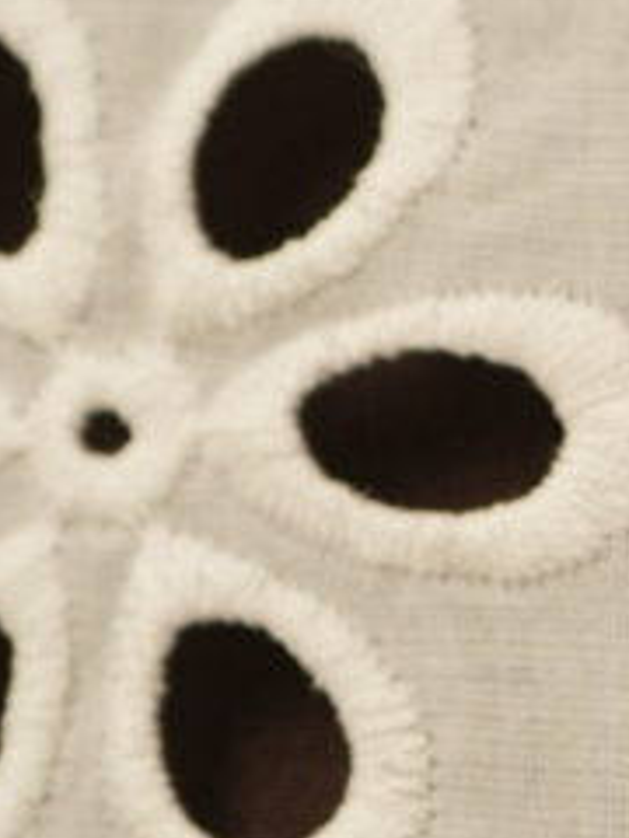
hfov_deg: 4.0
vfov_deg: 5.5
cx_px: 2058
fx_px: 8722
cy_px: 210
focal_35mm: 360
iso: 500
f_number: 3.5
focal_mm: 50
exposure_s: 1/125
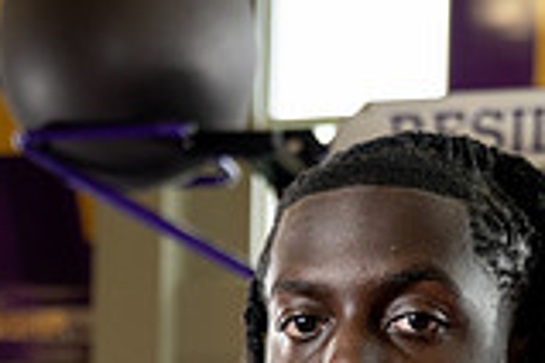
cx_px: 356
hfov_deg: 17.6
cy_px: 764
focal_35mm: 116
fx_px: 1756
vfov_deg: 10.7
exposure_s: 1/250
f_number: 4
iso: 640
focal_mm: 41
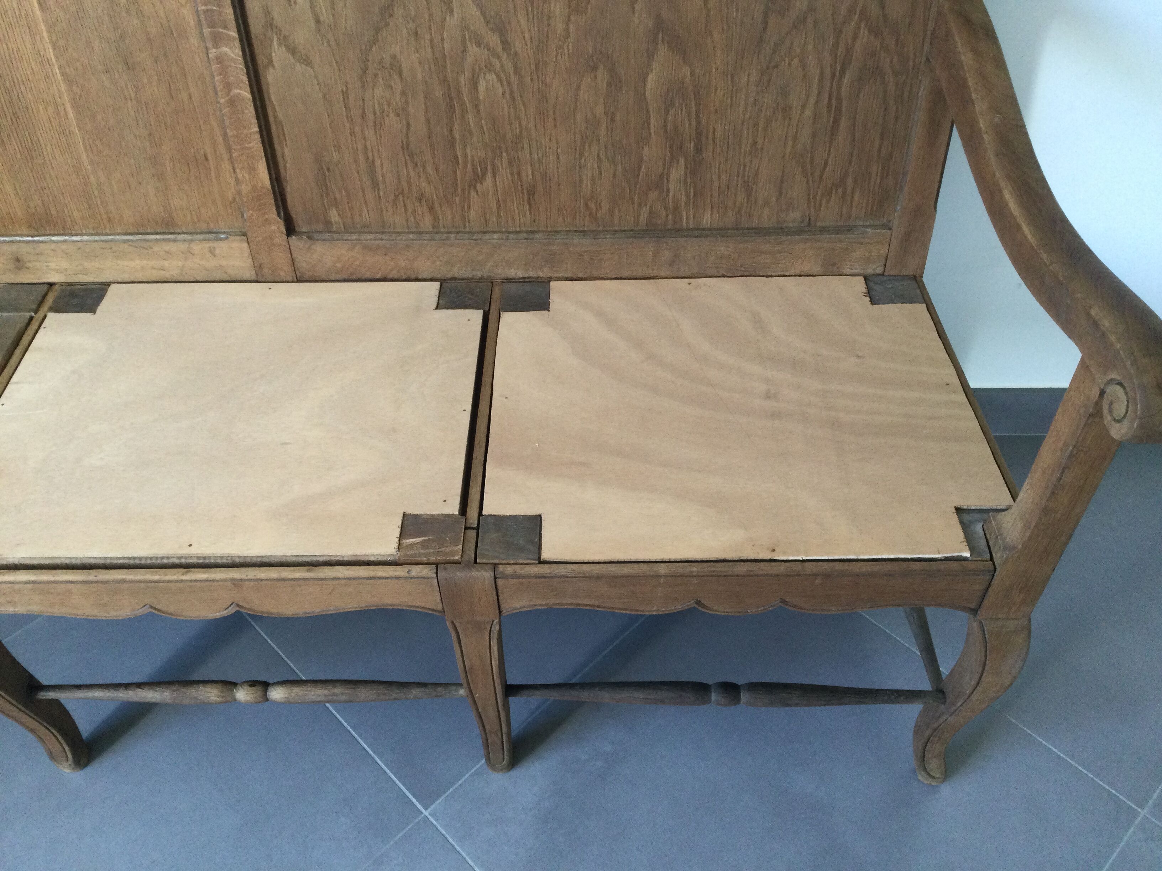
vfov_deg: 45.4
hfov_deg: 58.4
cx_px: 581
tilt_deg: -46.4
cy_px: 436
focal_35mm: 31
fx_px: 1041
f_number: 2.4
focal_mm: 3.3
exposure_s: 1/33
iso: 64
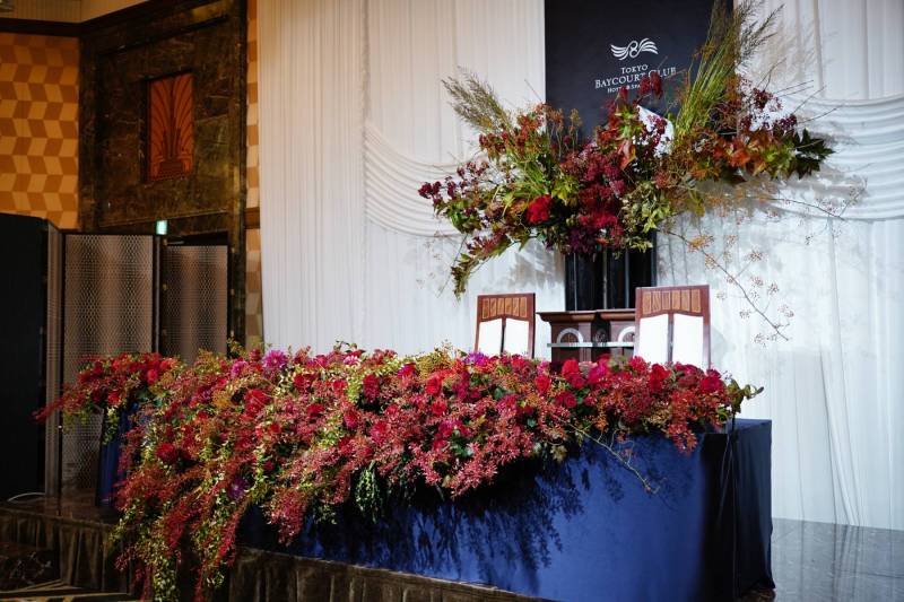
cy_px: 301
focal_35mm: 34
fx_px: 854
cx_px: 452
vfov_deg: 38.9
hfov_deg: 55.8
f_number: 4
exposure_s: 1/40
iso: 1250
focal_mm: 34
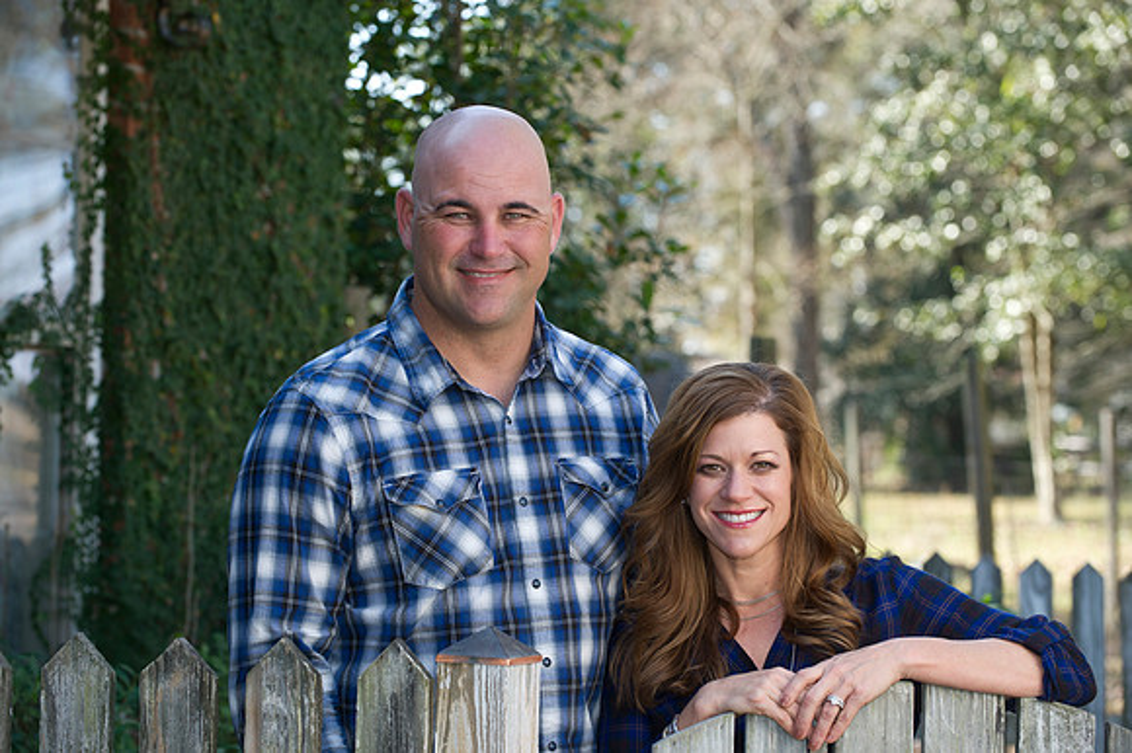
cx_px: 566
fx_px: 3645
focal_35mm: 116
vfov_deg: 11.8
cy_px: 376
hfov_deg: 17.7
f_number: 5
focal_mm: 116
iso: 400
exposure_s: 1/160
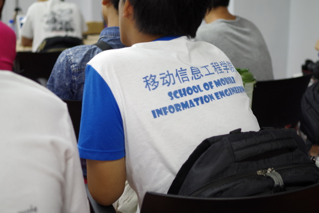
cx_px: 160
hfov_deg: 38.2
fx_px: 461
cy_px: 106
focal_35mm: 52
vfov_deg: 26.0
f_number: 2.4
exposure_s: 1/50
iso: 800
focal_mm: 35
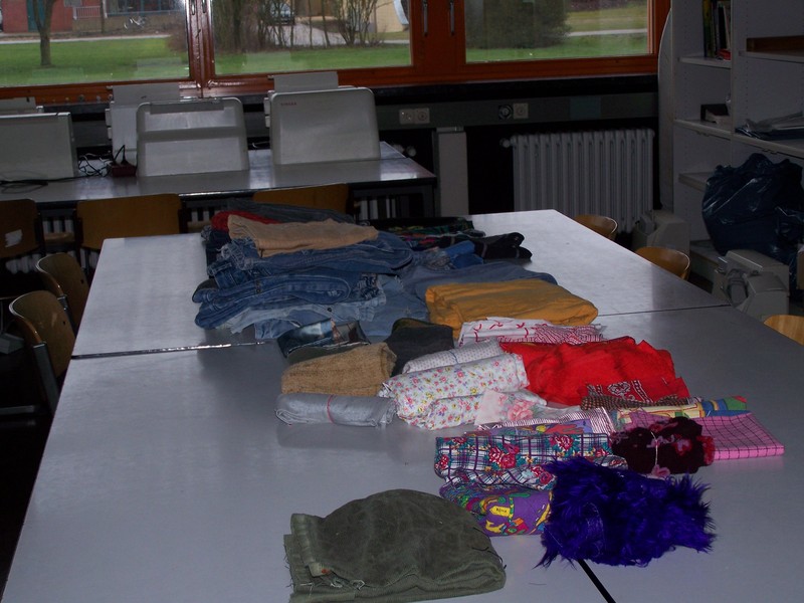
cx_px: 402
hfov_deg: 29.0
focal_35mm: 67
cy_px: 302
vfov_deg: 21.9
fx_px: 1556
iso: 80
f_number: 3.2
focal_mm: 11.1
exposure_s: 1/80
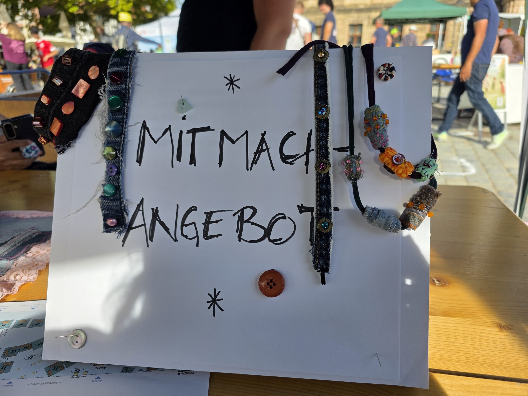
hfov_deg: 73.9
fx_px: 351
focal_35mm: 23
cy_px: 198
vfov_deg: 58.9
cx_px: 264
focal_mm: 6.3
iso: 80
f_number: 1.7
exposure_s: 1/3891
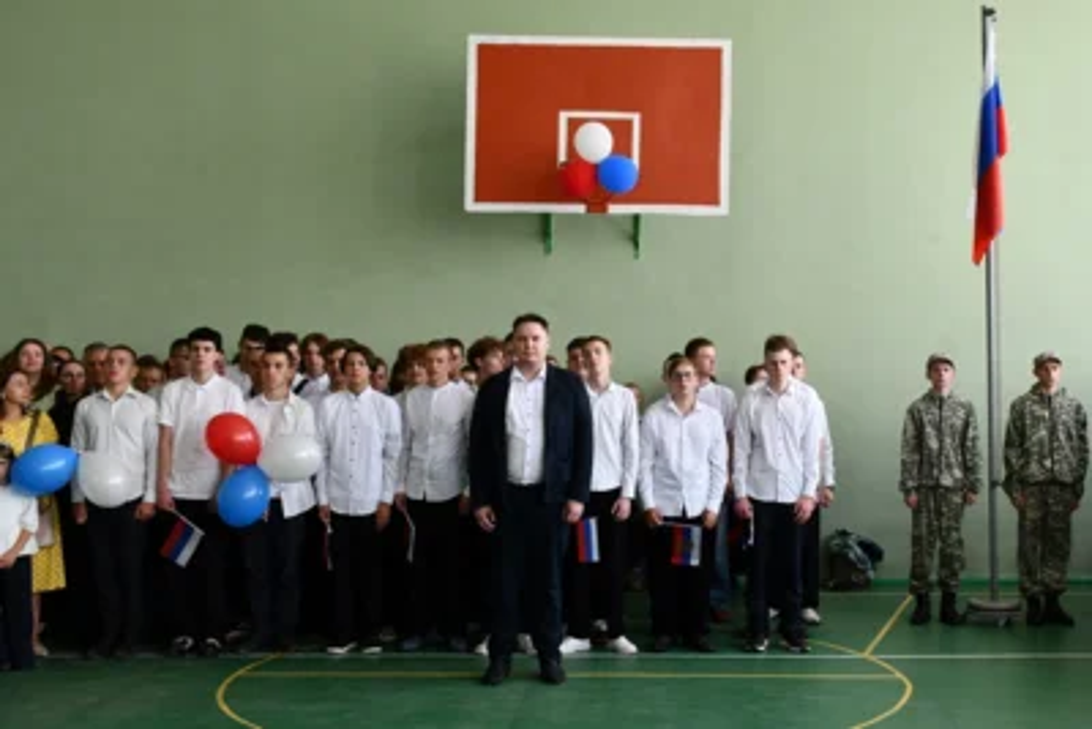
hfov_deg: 55.8
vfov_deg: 38.9
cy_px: 364
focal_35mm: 34
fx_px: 1032
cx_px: 546
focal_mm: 23
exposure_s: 1/200
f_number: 7.1
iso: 640
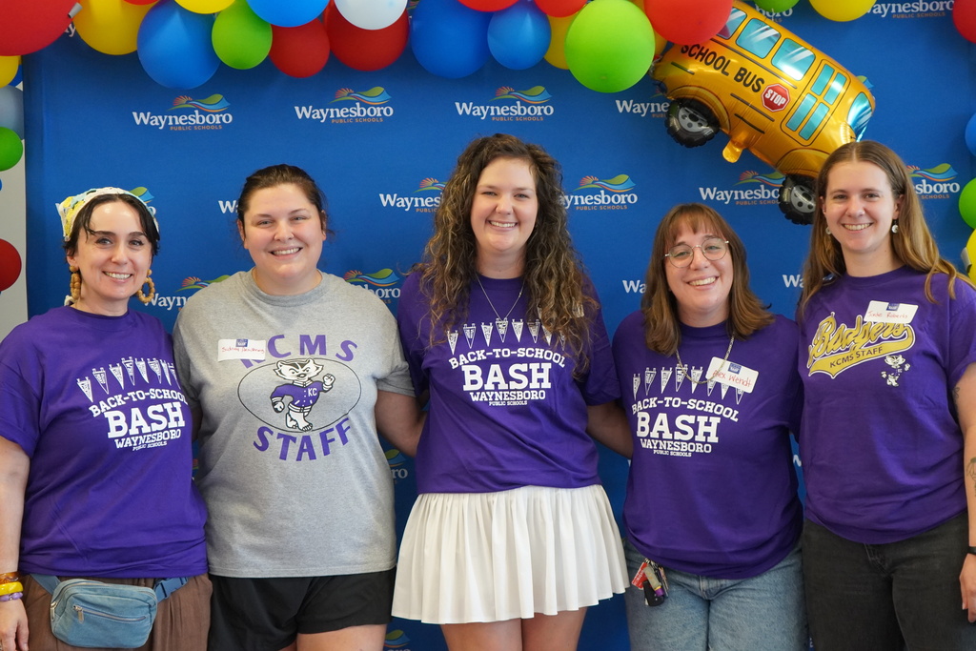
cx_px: 488
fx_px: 1708
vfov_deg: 21.6
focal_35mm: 63
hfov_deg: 31.9
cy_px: 326
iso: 2000
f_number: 4.5
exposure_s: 1/160
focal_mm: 42
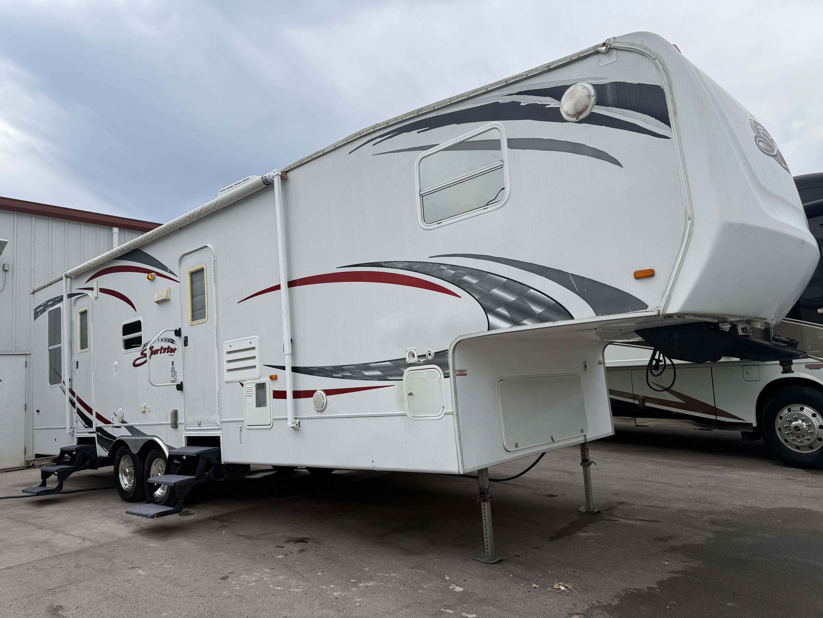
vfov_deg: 56.8
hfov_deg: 71.6
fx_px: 571
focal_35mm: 24
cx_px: 412
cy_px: 309
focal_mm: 6.76
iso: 80
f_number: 1.78
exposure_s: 1/5714
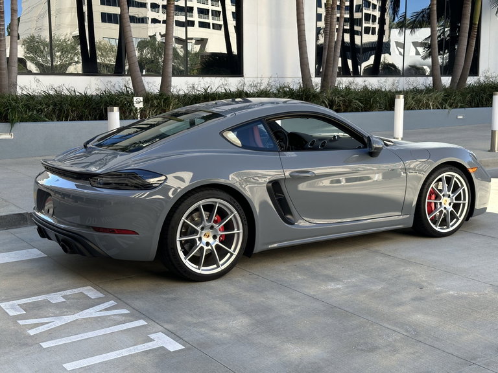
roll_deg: -0.5
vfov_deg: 30.3
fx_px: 691
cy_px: 186
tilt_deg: -7.3
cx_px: 249
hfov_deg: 39.7
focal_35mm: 48
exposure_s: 1/516
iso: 64
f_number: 1.78
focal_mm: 6.86
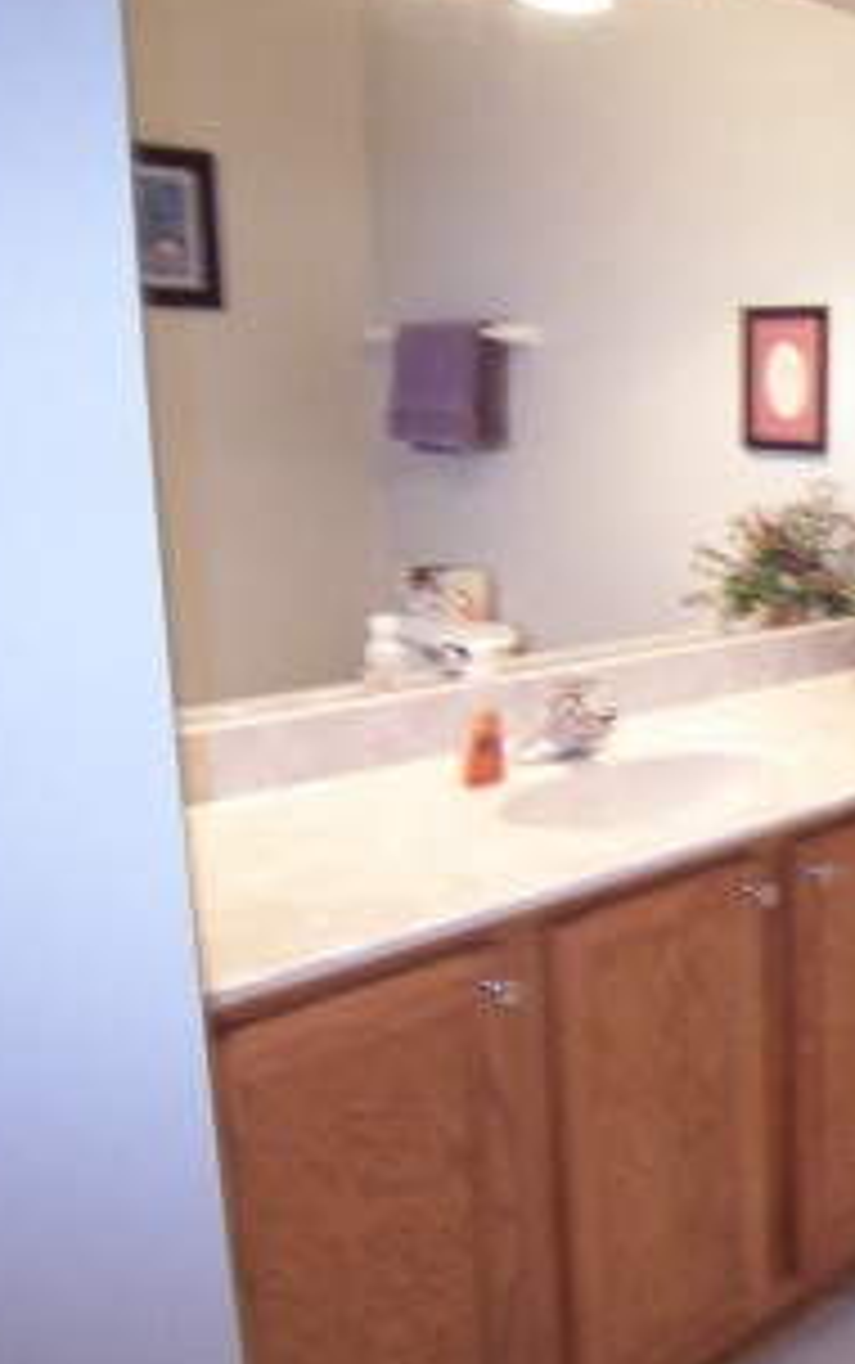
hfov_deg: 31.4
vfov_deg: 54.0
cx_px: 940
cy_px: 657
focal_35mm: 36
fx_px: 1339
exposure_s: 1/30
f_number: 2.8
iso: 200
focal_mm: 3.8
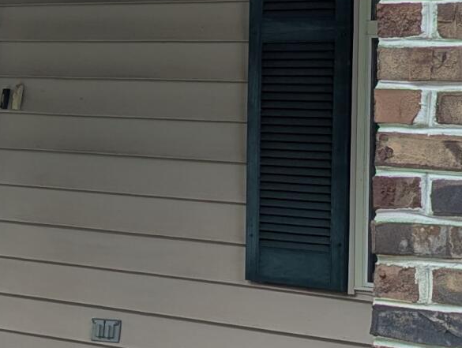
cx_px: 145
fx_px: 1645
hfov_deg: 15.9
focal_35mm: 123
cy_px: 97
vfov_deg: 12.1
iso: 45
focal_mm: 6.81
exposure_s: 1/1433
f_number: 1.85
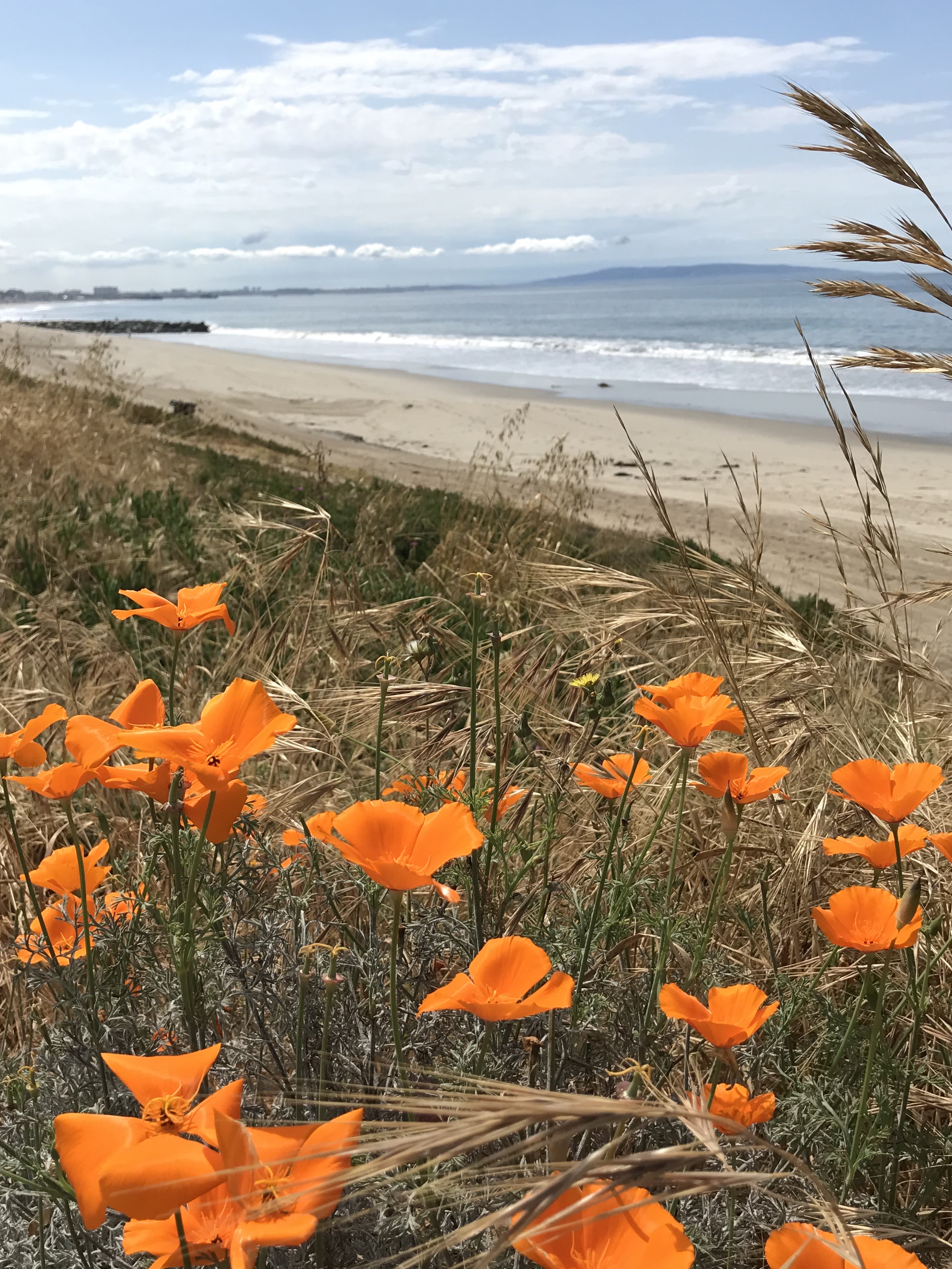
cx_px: 401
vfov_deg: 51.2
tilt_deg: -9.3
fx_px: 1320
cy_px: 562
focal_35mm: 36
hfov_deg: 39.6
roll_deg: +1.0
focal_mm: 3.99
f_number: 1.8
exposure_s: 1/3195
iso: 20
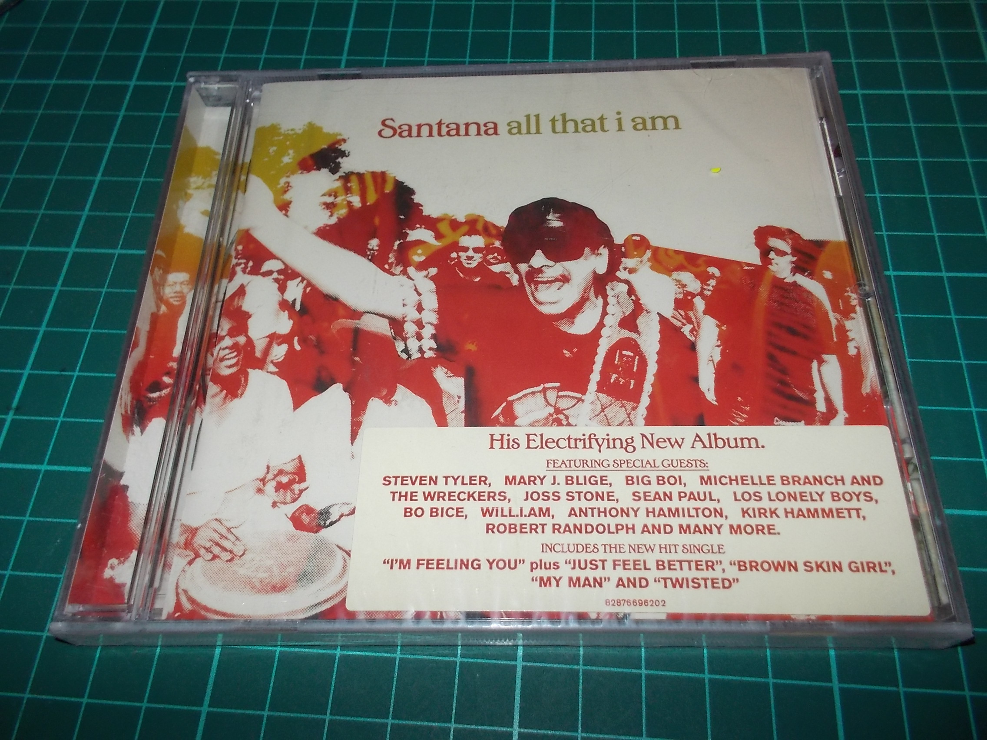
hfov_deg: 61.7
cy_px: 370
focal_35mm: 29
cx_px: 494
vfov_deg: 48.2
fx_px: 827
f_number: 3.3
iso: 200
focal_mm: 4.1
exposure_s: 1/30
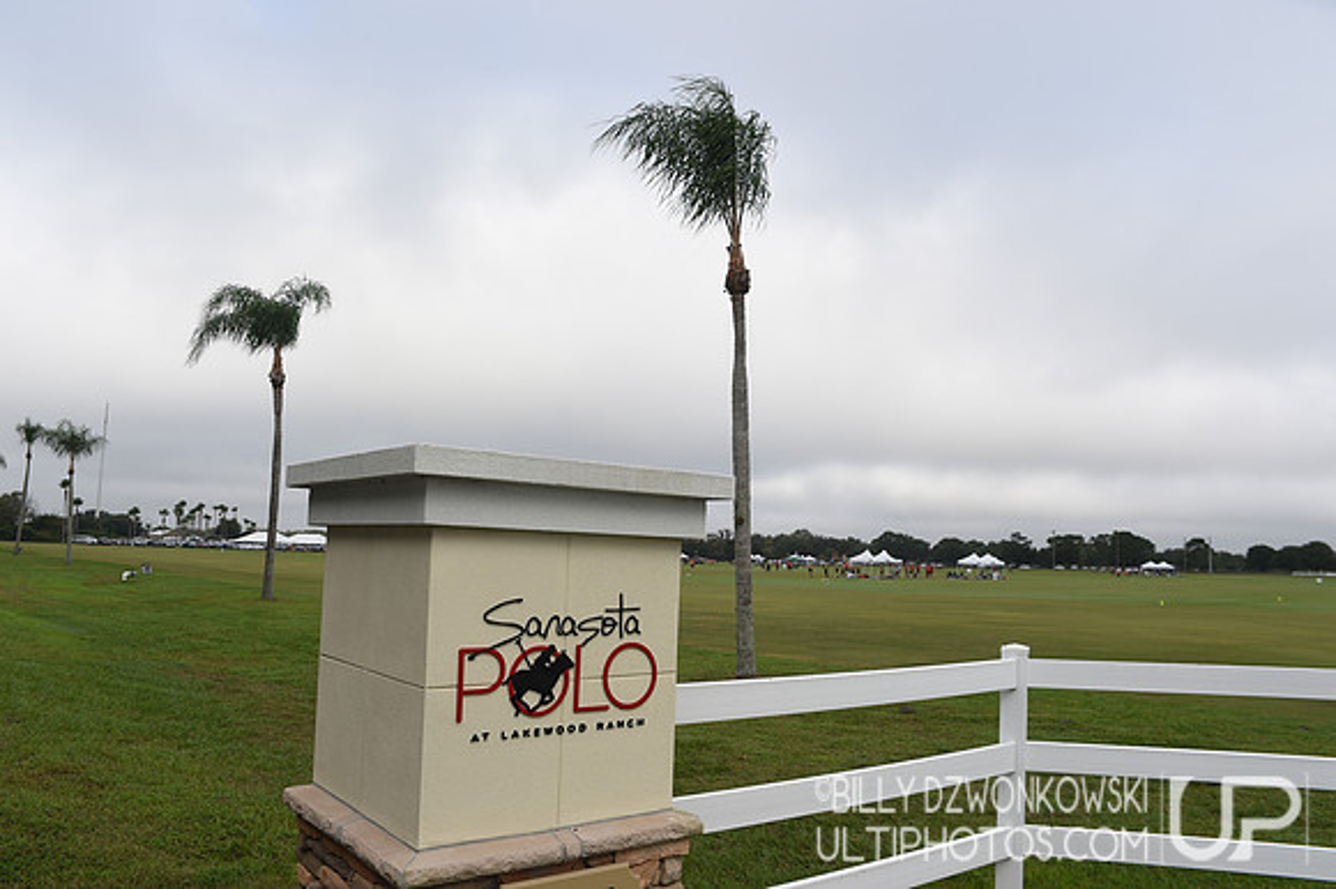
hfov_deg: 67.4
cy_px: 444
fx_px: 1001
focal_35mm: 27
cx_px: 668
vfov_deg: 47.9
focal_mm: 27
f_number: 5.6
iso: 100
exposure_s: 1/320
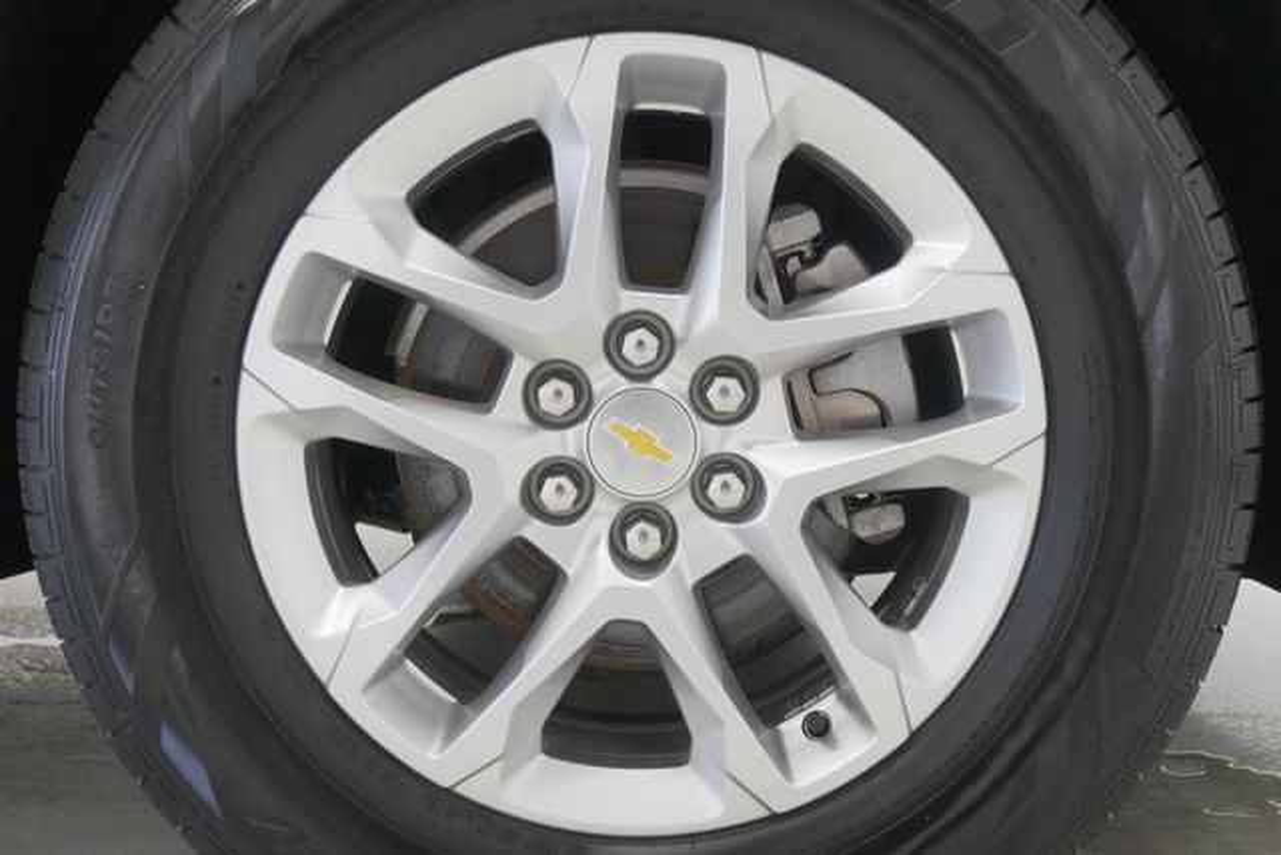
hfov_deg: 43.6
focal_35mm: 45
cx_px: 640
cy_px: 428
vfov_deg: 29.9
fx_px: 1602
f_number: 5
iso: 500
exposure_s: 1/160
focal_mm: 30
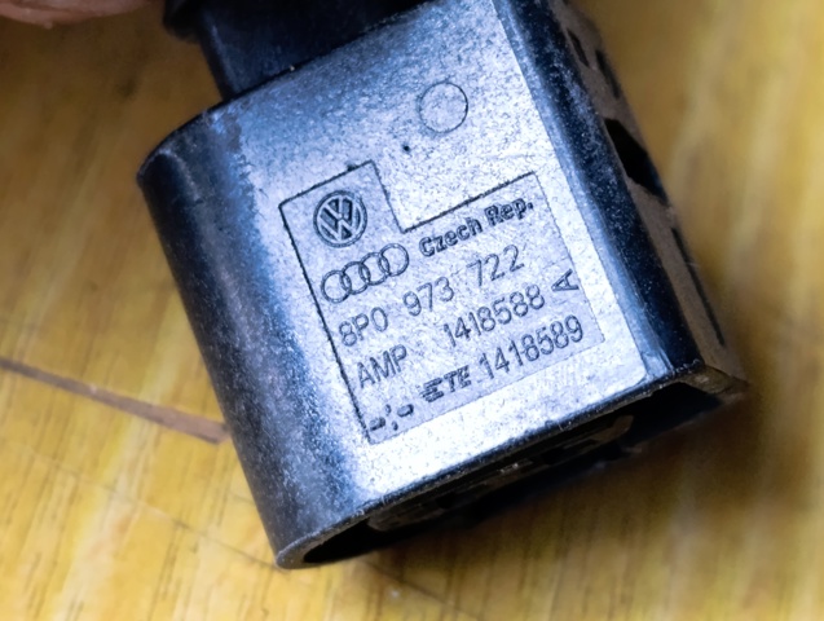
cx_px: 412
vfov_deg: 16.1
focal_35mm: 92
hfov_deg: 21.3
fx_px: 2194
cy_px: 310
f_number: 1.6
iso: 800
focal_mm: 6.14
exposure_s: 1/50
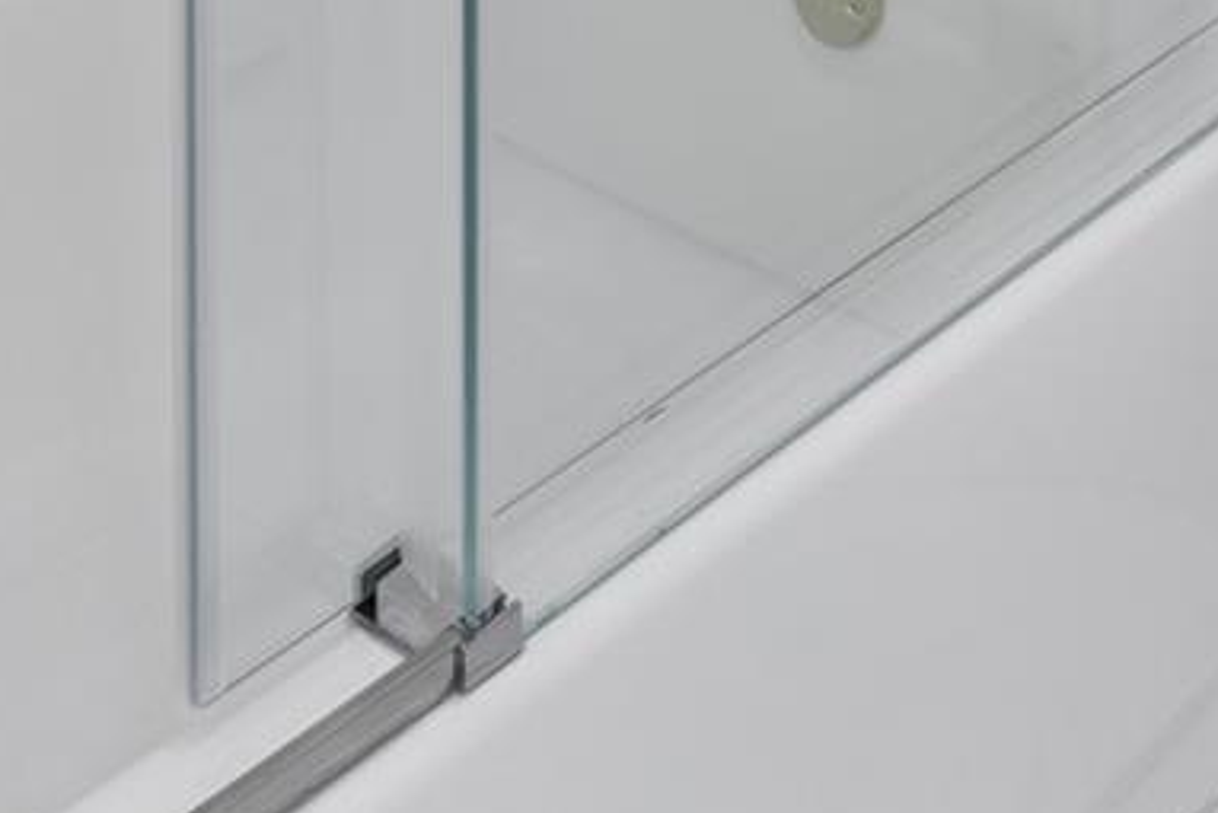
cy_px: -1251
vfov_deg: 12.9
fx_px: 2538
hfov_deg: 26.8
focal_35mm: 75
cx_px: 797
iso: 400
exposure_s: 1.3
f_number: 9
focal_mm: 14
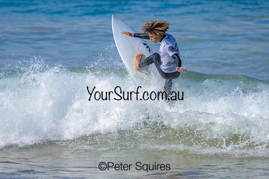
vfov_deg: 1.3
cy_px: 73
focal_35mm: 1098
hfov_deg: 1.9
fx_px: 8209
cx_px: 140
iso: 250
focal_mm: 800
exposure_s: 1/2000
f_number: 6.3
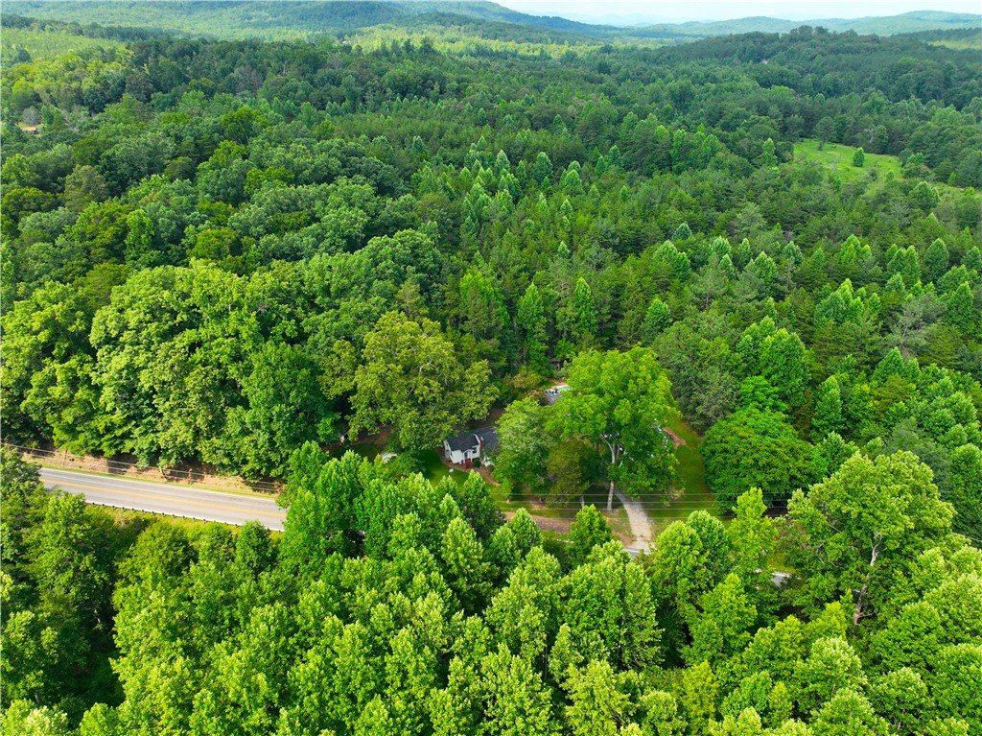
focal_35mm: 24
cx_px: 491
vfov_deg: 56.8
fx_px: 681
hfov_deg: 71.6
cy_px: 368
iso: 160
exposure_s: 1/100
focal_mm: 12.29
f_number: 2.8
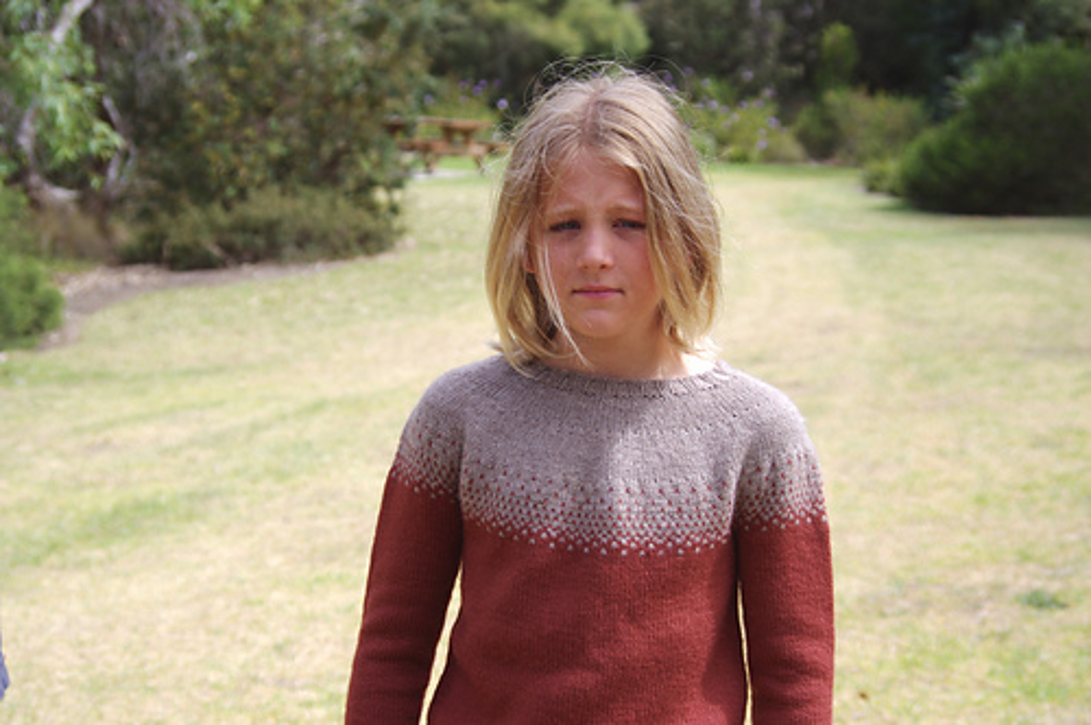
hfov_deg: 27.0
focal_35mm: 75
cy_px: 362
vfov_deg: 18.1
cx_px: 546
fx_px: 2270
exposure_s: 1/800
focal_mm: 50
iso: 200
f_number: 5.6
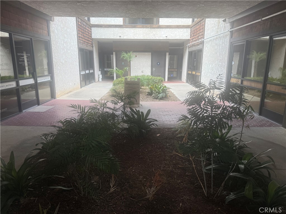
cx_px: 143
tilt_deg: -13.4
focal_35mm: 24
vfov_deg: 56.8
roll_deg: -0.2
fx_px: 198
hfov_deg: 71.6
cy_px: 107
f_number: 1.78
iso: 100
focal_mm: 6.76
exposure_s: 1/284
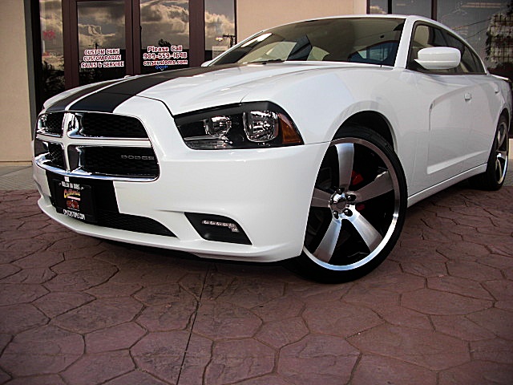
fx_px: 534
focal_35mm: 36
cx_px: 256
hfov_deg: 51.4
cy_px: 192
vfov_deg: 39.7
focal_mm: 6.3
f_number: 2.8
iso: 50
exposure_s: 1/500
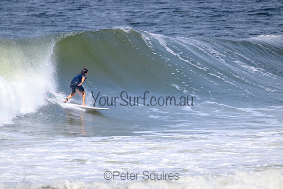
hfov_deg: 2.6
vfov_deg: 1.7
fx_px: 6290
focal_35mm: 800
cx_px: 142
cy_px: 94
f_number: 11
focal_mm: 800
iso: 900
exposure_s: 1/2000
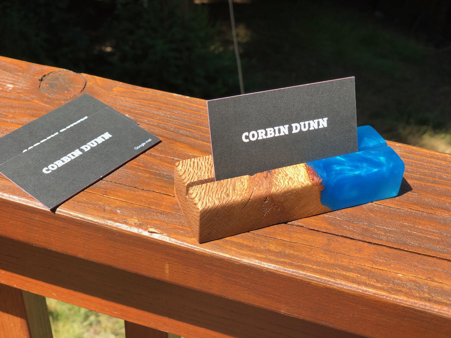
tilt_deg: -37.9
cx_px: 226
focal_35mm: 52
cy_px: 169
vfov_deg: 28.0
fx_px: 677
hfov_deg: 36.8
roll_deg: -2.8
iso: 16
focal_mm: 6
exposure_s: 1/390
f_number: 2.4
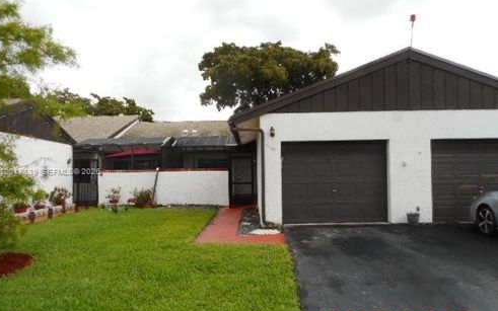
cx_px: 245
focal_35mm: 27
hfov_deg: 68.4
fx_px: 366
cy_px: 172
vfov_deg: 46.0
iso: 80
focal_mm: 4.5
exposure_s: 1/320
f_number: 3.7
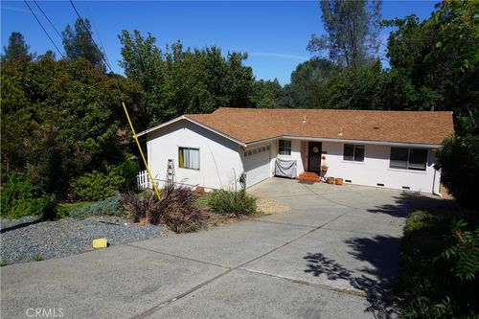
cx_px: 240
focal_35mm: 24
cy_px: 160
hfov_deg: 73.8
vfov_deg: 53.1
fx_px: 319
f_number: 10
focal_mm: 16
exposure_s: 1/250
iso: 100
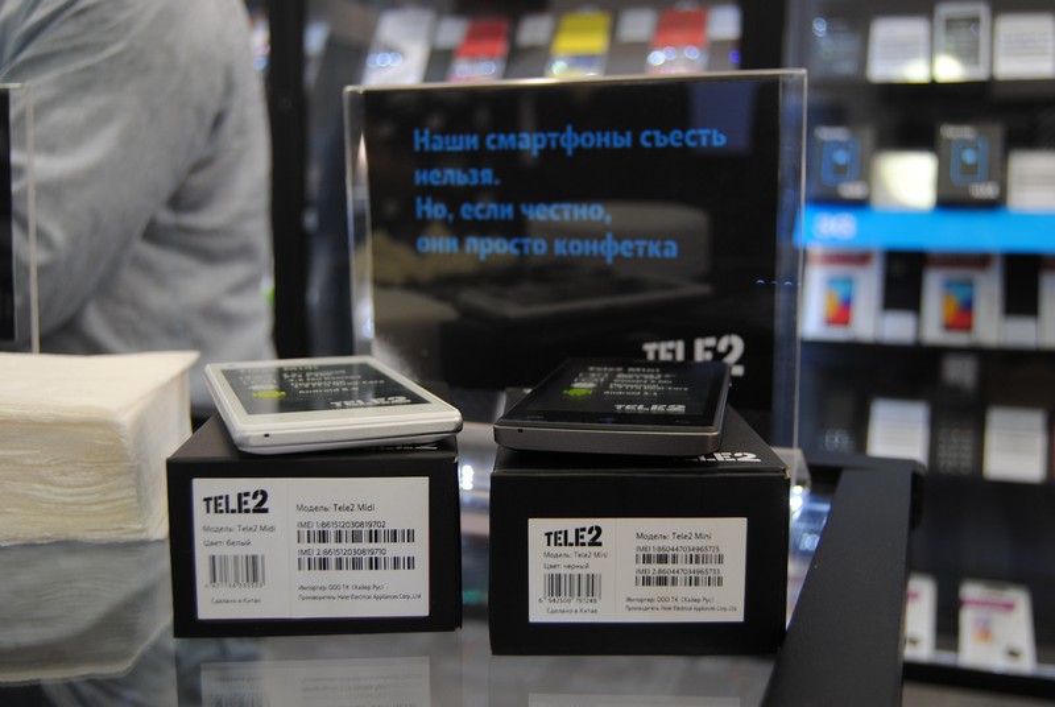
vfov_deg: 34.3
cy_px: 354
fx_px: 1145
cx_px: 528
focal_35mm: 39
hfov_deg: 49.5
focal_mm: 26
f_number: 4
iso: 200
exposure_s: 1/50
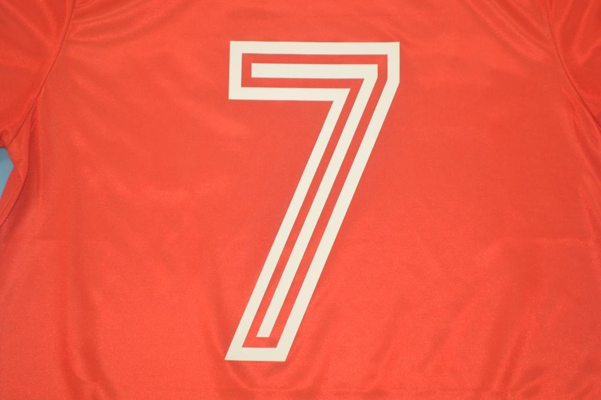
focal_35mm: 78
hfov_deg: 26.0
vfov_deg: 17.5
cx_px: 300
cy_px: 200
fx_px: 1302
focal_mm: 52
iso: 200
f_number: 5.6
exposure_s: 1/60
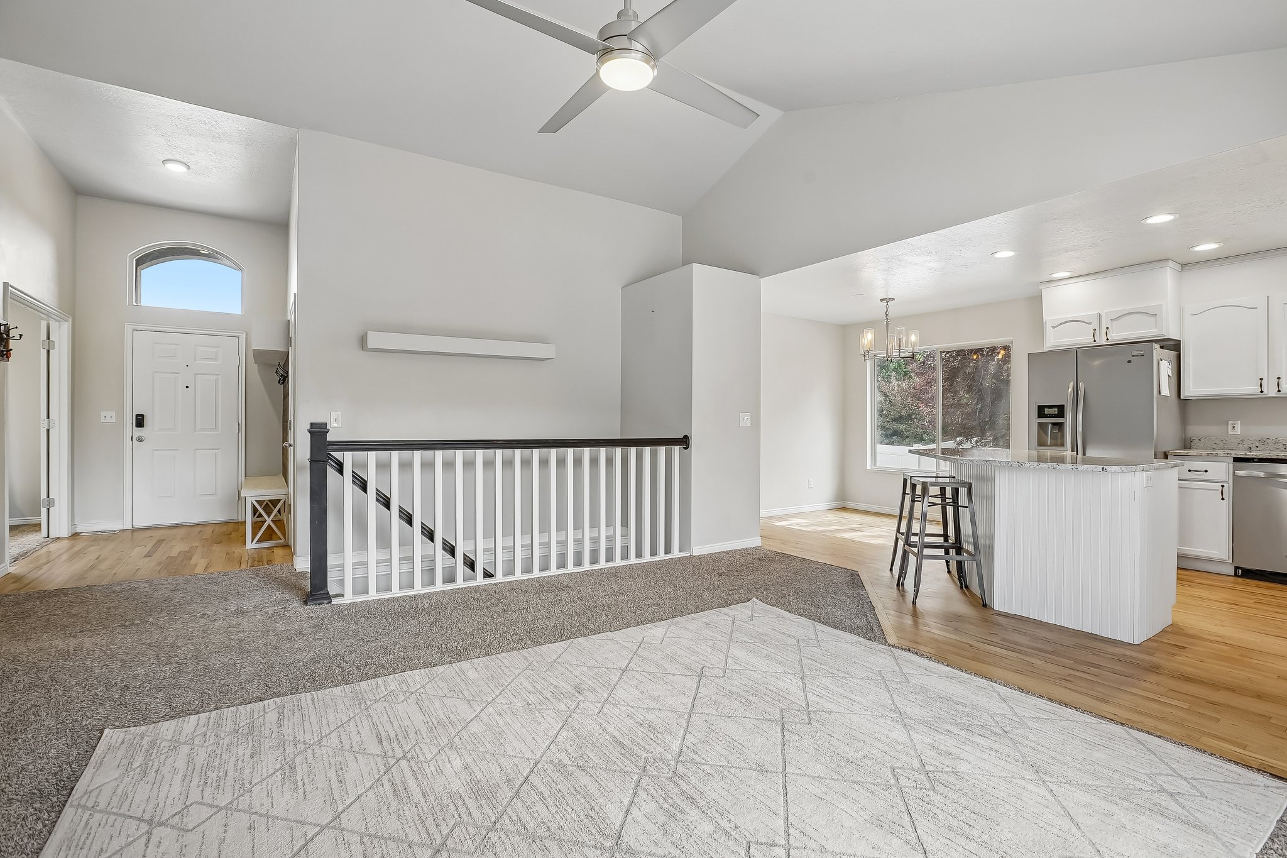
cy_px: 429
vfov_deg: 73.7
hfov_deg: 96.7
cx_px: 644
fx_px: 572
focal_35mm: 16
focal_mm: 16
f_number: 8
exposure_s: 1/20
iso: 400
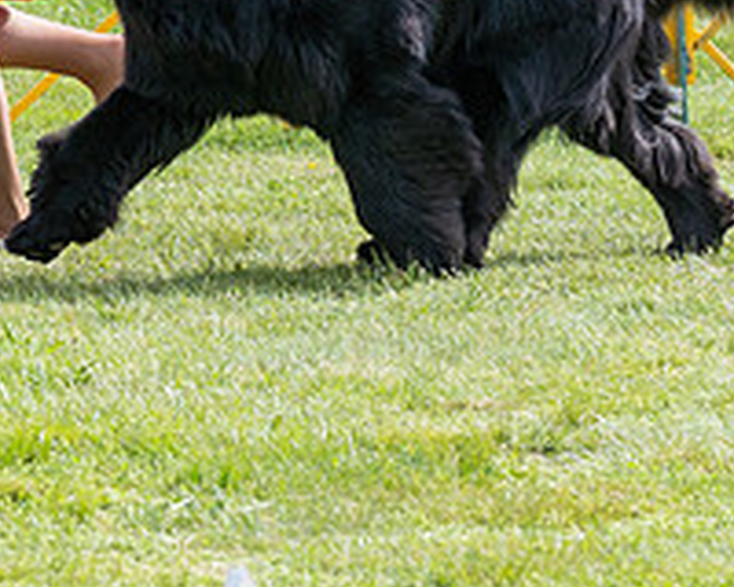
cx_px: 242
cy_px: -275
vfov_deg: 3.6
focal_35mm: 426
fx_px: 9254
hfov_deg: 4.5
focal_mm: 119
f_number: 5.6
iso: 500
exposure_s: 1/1250
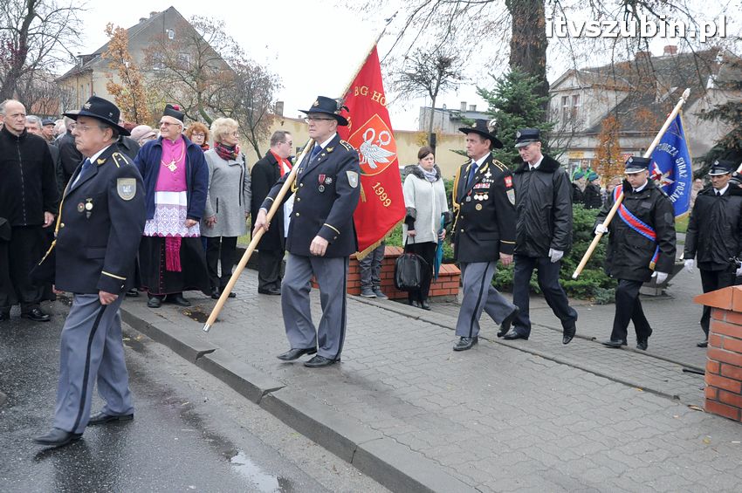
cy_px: 246
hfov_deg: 51.3
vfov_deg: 35.4
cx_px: 371
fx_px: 772
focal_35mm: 38
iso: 1600
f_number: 7.1
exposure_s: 1/200
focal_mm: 25
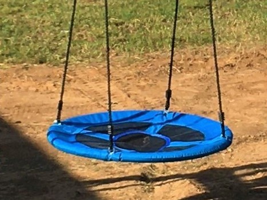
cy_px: 100
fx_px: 224
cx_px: 134
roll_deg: -3.9
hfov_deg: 61.7
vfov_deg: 48.2
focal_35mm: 29
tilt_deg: -11.4
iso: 25
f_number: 2.2
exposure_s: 1/1637
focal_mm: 4.15
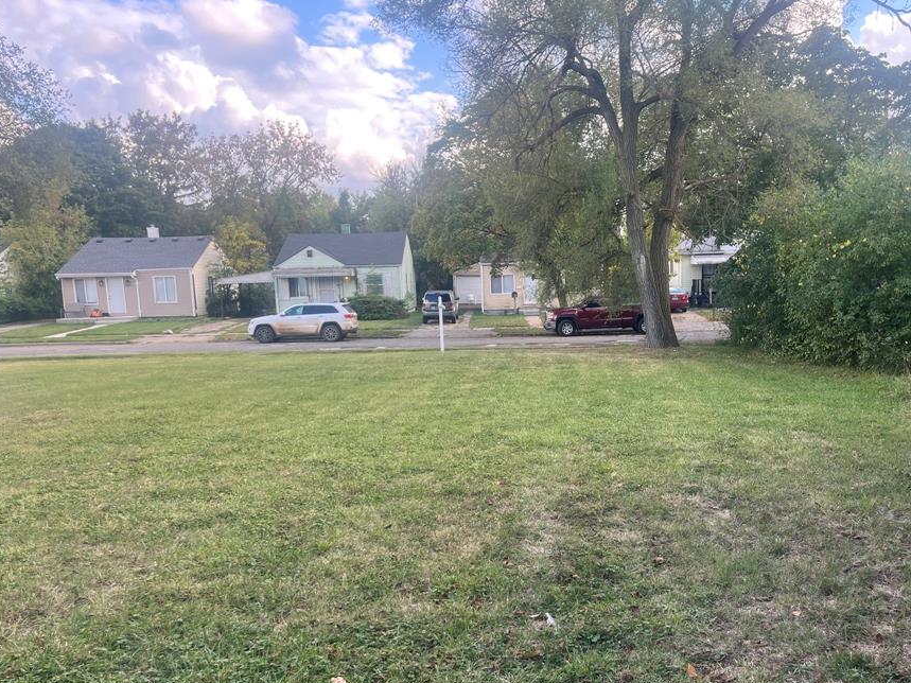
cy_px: 390
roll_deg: +1.7
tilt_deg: -9.0
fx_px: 816
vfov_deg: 45.3
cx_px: 521
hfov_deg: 58.1
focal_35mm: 31
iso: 50
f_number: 1.6
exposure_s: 1/370
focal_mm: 5.1
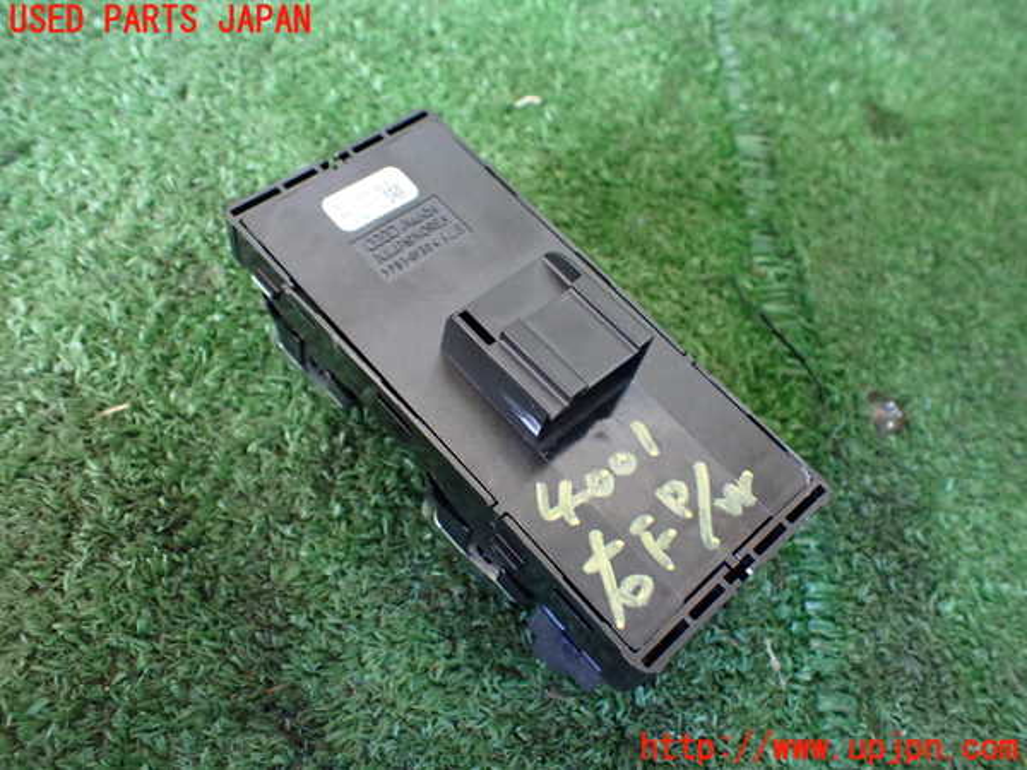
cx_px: 514
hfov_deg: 60.0
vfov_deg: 46.8
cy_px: 385
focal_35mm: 30
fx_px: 890
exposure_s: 1/80
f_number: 2.3
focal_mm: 5.4
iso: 800
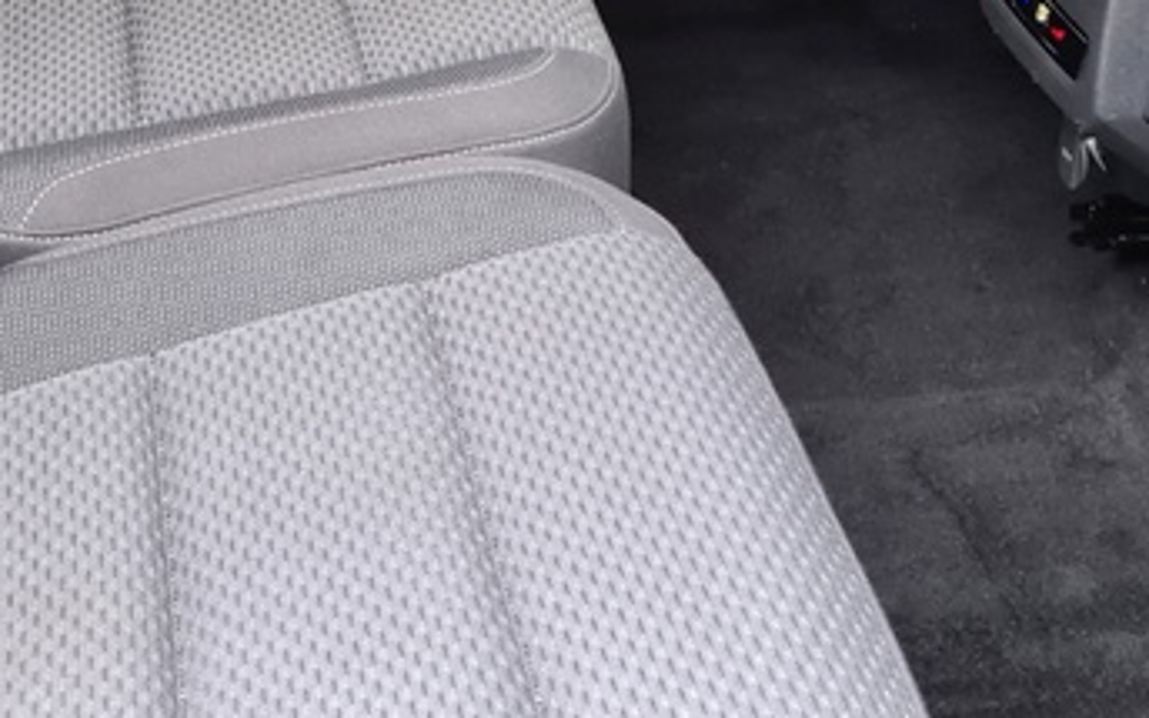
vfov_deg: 14.3
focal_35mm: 82
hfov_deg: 25.1
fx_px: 2568
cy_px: -524
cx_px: 394
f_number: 1.8
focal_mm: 5.4
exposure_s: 1/33
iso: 500
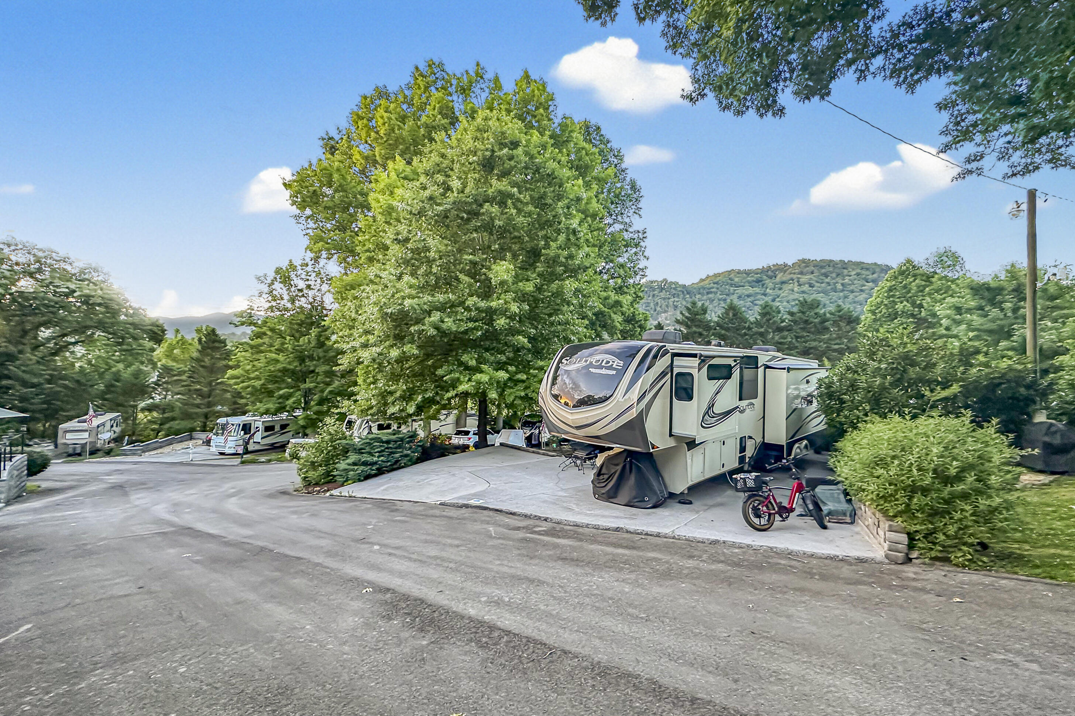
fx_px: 448
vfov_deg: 77.3
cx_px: 539
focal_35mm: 15
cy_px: 358
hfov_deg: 100.4
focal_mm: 2.22
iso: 320
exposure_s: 1/80
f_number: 2.2
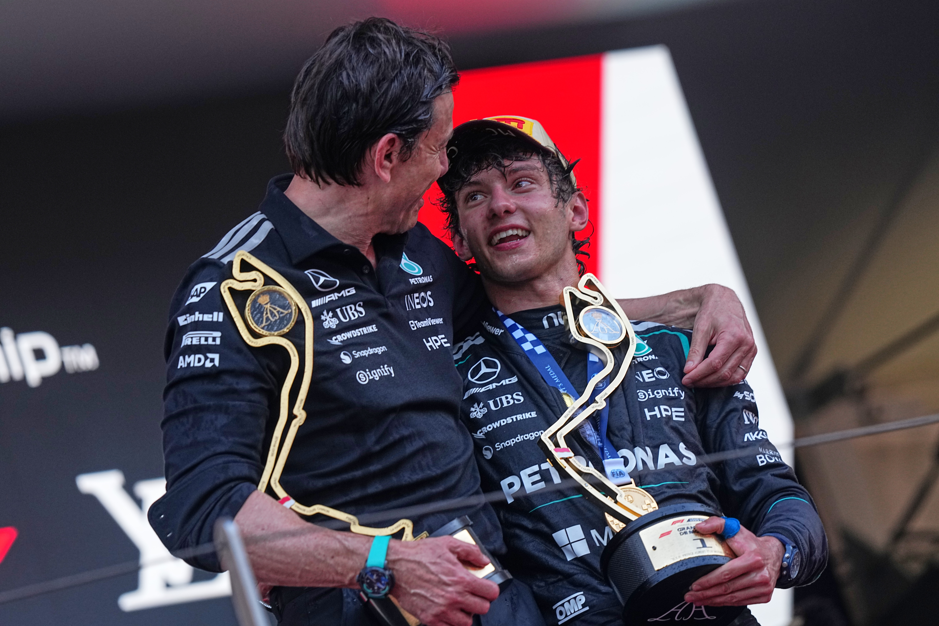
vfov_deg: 3.4
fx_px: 10433
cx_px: 470
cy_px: 313
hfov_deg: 5.2
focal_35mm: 400
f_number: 4.5
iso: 1000
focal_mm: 400
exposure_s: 1/1000
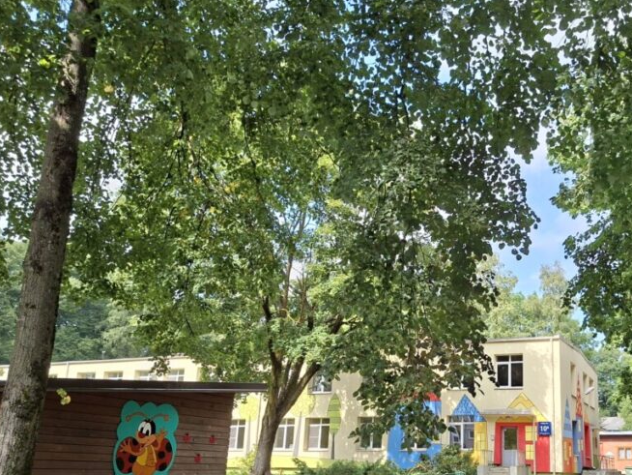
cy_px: 321
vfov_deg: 39.2
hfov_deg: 50.0
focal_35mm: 36
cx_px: 442
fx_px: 658
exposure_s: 1/498
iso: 50
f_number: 1.8
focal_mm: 5.54
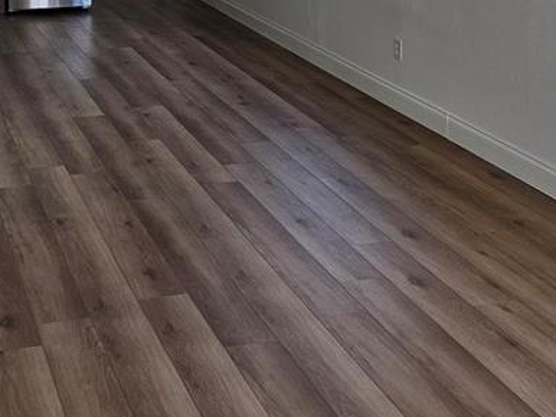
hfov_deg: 31.2
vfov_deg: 22.0
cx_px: 151
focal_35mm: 61
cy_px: -104
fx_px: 980
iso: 25
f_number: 1.7
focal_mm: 6.3
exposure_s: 1/120
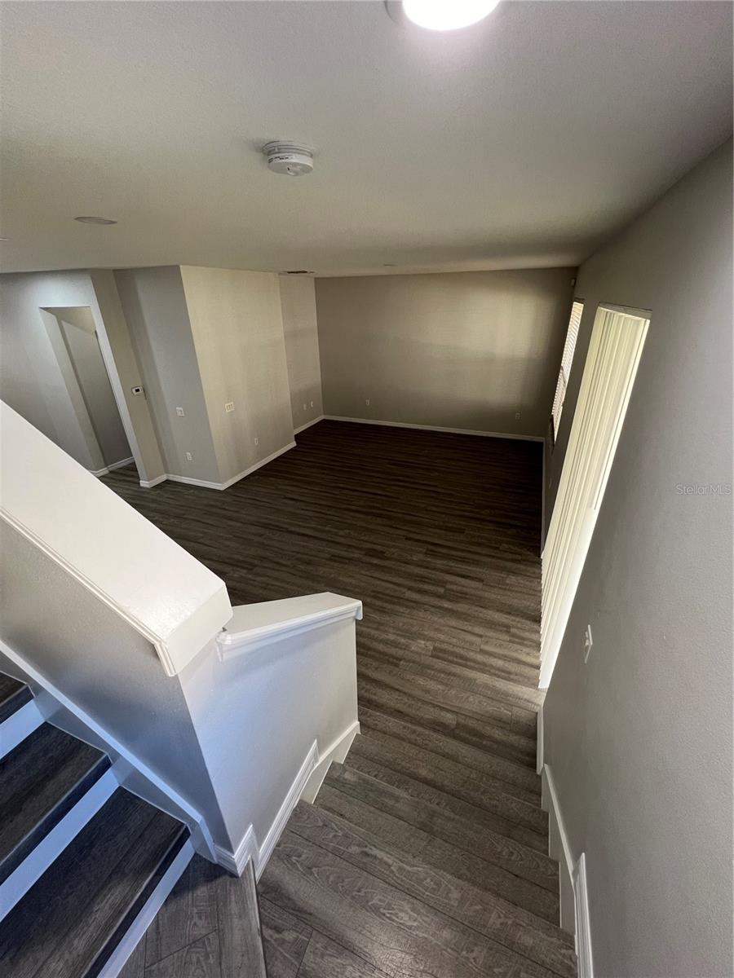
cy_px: 489
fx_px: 368
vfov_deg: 106.2
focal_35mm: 13
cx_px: 367
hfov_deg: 89.9
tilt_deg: -26.4
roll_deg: +1.6
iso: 125
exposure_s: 1/60
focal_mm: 1.57
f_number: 1.8
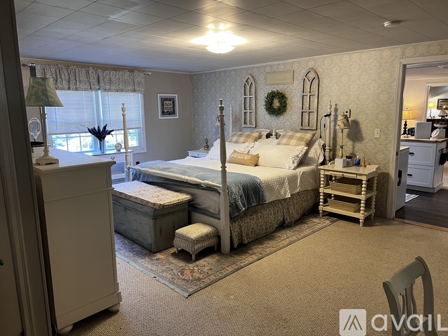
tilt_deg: -10.2
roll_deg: +0.7
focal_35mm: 26
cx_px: 224
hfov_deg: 67.3
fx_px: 336
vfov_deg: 53.0
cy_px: 168
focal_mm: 5.7
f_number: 1.5
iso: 100
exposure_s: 1/60
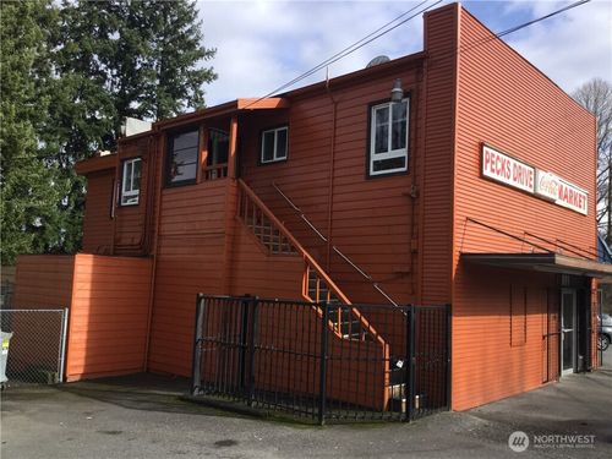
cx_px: 306
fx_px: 548
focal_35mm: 31
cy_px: 230
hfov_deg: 58.4
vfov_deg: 45.4
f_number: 2.4
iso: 25
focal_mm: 3.3
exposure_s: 1/815
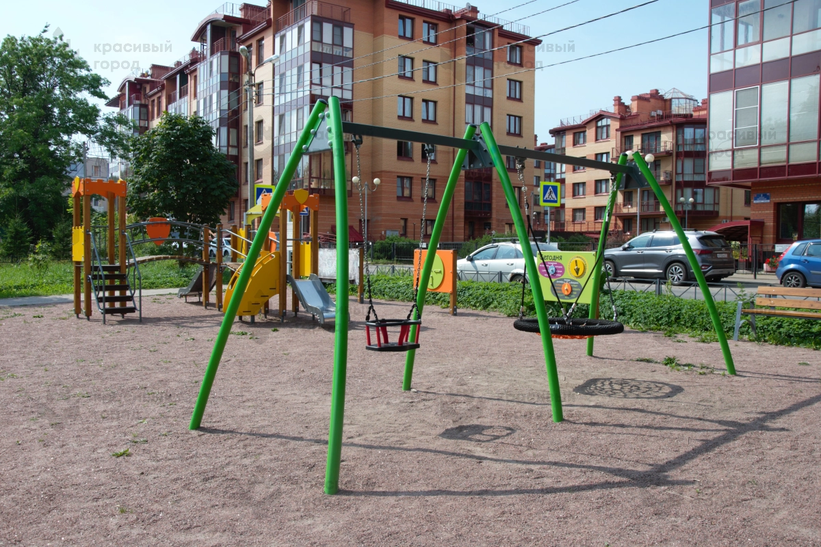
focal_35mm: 32
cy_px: 274
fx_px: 718
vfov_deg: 41.7
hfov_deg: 59.5
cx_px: 410
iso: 100
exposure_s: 1/250
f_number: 8
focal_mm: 21
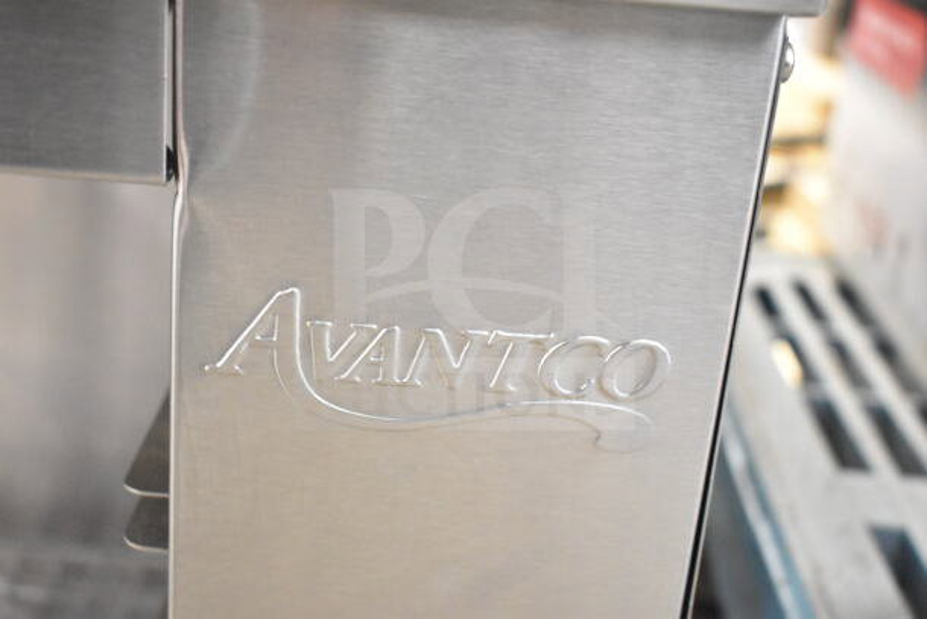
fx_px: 1236
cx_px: 464
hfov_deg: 41.1
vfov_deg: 28.1
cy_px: 310
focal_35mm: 48
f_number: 4.5
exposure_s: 1/50
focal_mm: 32
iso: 9000
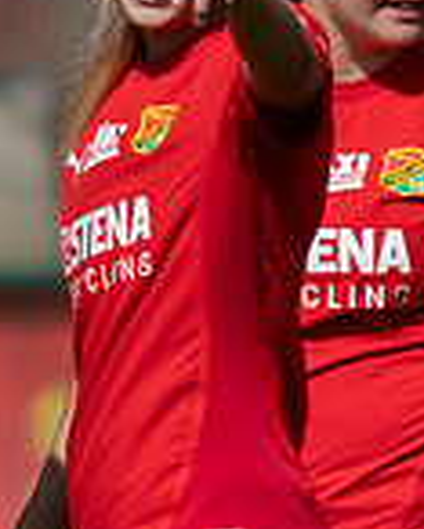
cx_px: -528
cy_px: 495
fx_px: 51694
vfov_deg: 0.6
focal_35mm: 3299
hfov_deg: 0.5
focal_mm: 300
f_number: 3.2
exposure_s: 1/3200
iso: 100
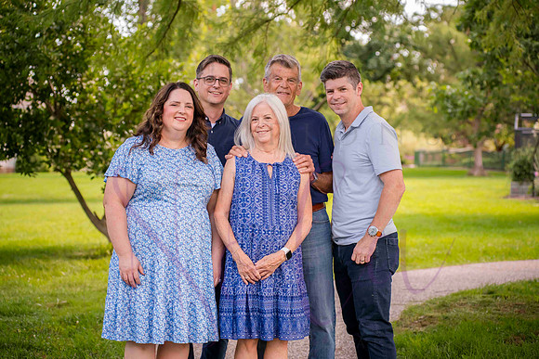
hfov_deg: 25.4
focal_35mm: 80
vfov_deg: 17.1
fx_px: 1198
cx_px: 270
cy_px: 180
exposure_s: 1/320
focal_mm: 80
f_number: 4
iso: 400
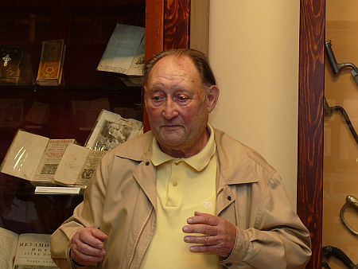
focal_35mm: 141
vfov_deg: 10.5
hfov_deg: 14.0
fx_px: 1459
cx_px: 179
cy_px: 134
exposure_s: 1/30
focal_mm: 16.6
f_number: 4
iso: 100
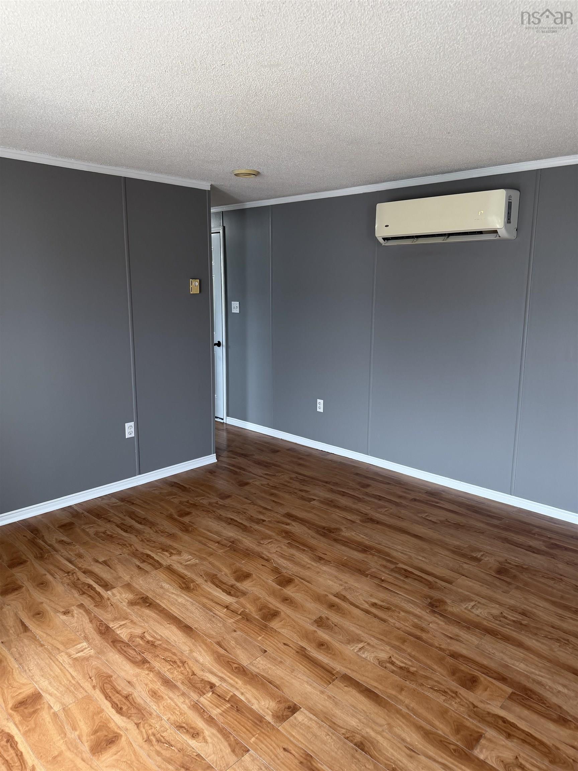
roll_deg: -1.2
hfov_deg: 56.8
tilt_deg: -10.6
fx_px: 534
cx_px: 289
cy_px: 386
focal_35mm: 24
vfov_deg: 71.6
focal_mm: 6.76
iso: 200
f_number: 1.78
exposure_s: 1/83
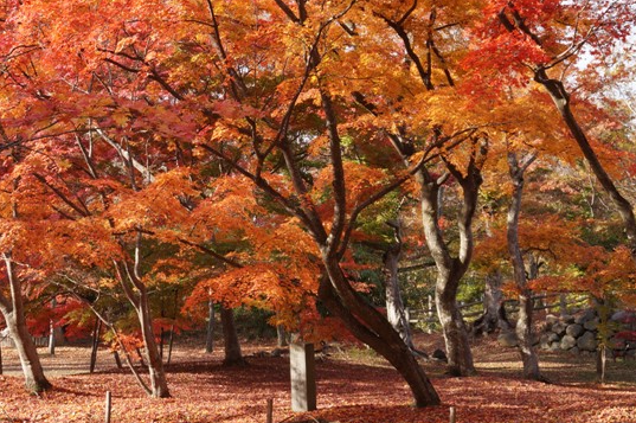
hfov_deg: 27.4
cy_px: 147
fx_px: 1302
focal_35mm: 74
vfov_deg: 18.4
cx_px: 294
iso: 200
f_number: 6.3
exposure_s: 1/160
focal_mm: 33
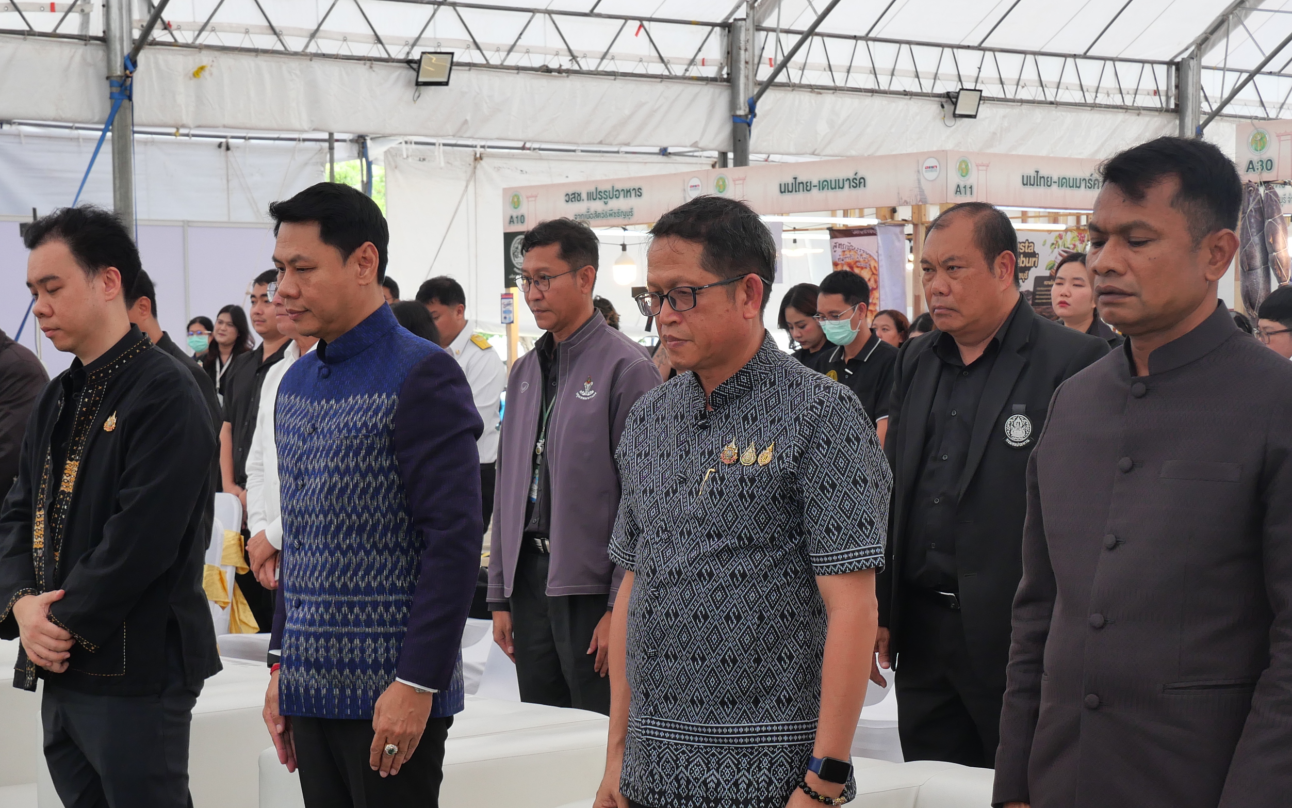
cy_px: 533
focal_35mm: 68
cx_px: 582
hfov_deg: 30.2
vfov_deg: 19.1
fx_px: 2395
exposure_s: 1/60
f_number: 5.6
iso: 250
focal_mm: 22
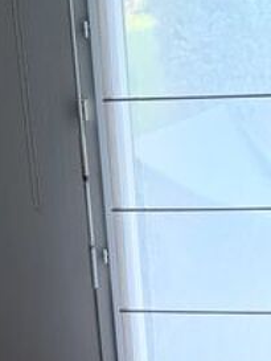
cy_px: 748
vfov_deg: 13.2
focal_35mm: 127
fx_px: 1325
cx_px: 213
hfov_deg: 11.6
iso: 200
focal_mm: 5.4
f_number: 1.8
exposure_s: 1/100
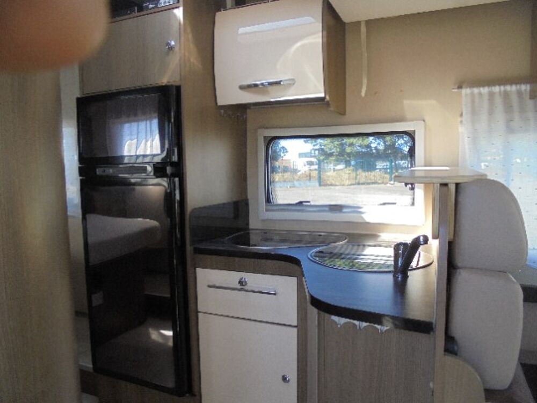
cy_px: 202
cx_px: 268
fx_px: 403
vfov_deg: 53.1
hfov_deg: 67.3
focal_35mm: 26
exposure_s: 1/100
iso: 160
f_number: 3.5
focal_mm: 4.6
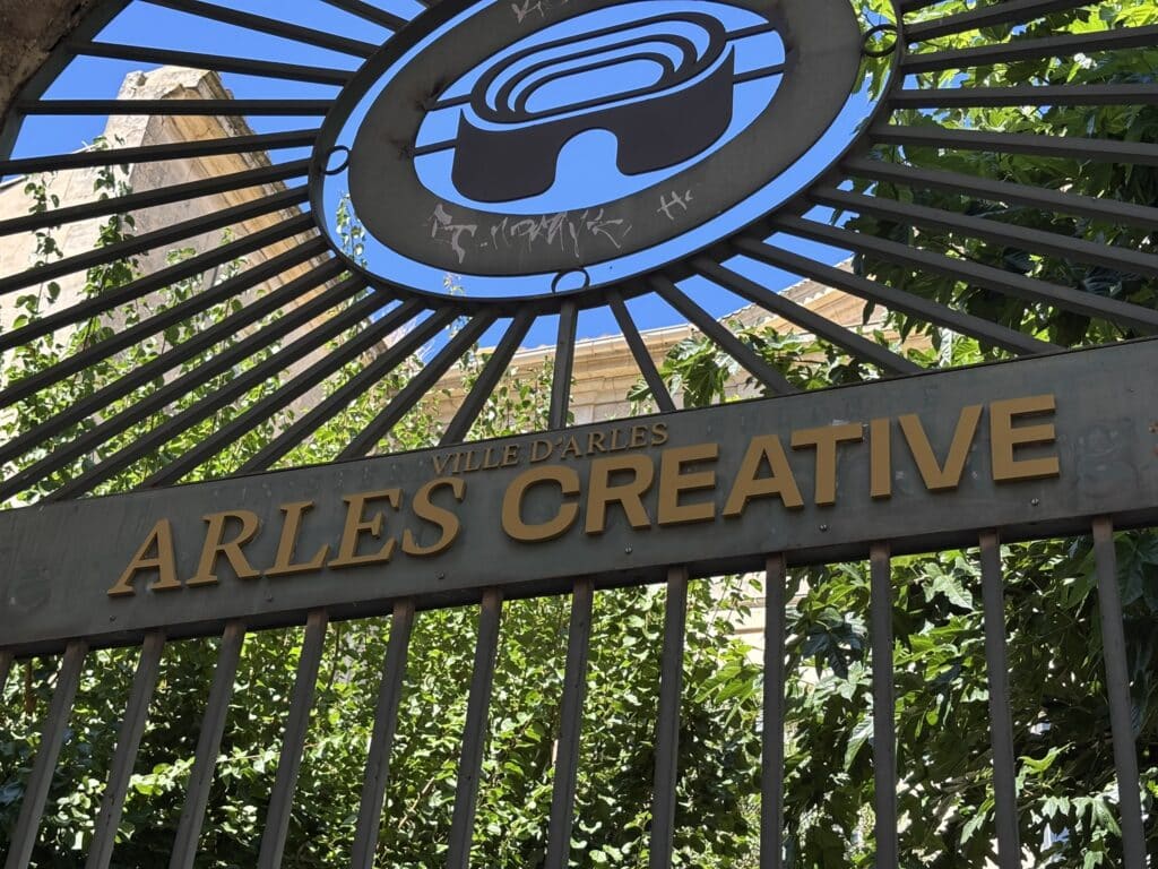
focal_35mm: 52
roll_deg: -6.3
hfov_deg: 36.8
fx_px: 1740
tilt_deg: +34.2
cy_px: 434
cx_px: 579
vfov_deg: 28.0
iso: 32
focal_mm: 5.96
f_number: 1.6
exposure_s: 1/433
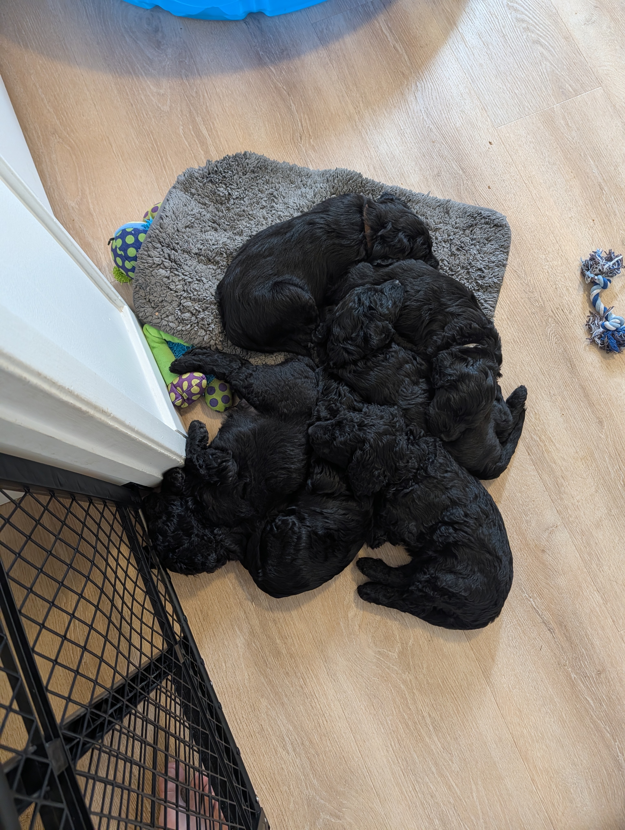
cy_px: 415
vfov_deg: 71.5
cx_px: 312
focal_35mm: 24
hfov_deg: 56.9
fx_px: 576
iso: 464
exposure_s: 1/120
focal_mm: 6.9
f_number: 1.68
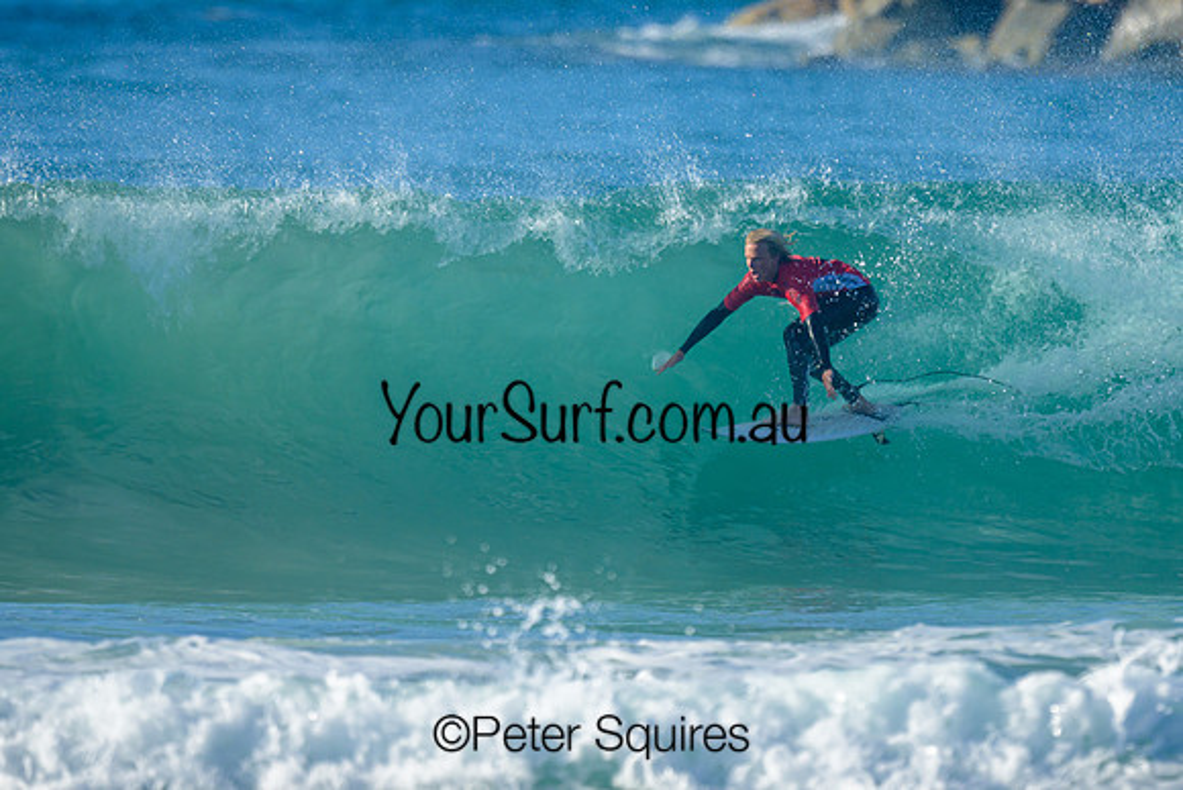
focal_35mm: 1099
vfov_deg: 1.3
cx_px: 699
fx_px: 36121
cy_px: 339
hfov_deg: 1.9
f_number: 6.3
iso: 360
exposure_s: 1/2000
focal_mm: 800
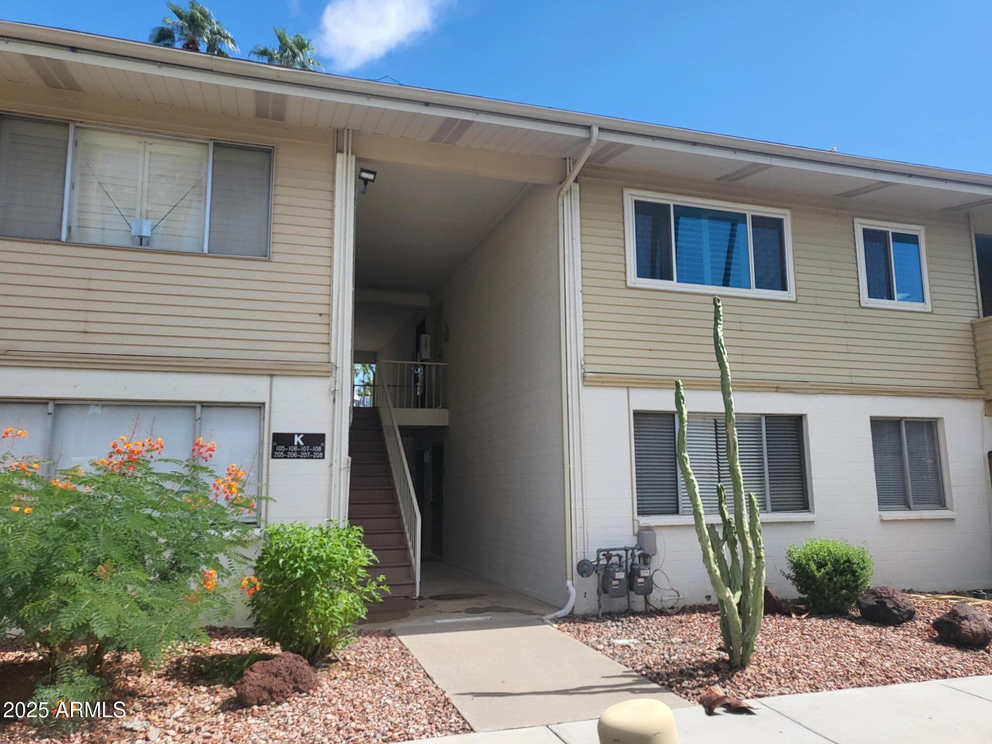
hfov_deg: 67.3
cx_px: 496
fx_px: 745
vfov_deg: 53.1
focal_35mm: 26
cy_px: 372
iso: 50
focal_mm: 4.25
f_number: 1.8
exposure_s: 1/1742
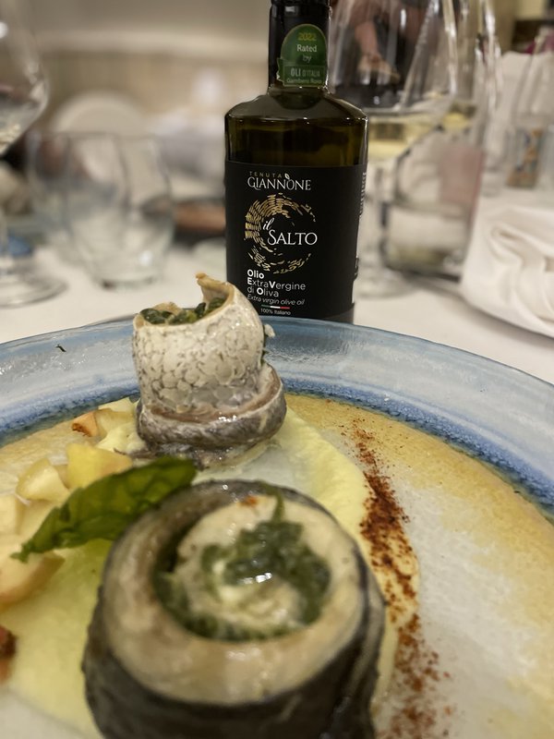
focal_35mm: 26
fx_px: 555
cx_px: 277
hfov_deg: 53.1
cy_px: 370
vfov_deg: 67.3
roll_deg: +0.5
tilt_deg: -23.7
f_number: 1.6
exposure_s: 1/33
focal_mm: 4.2
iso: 500
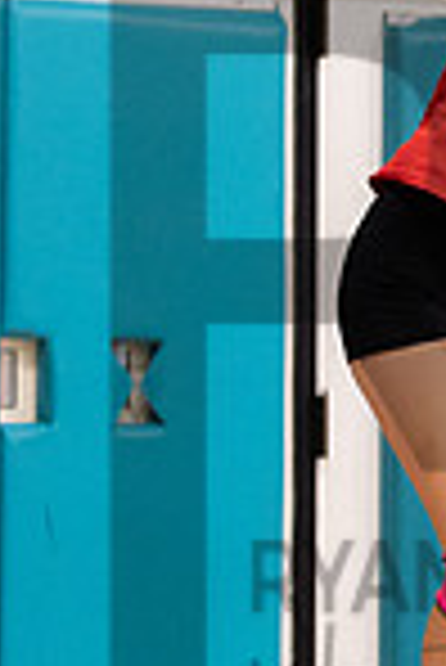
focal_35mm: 344
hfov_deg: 3.7
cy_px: 126
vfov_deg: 6.0
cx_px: 1897
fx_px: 6377
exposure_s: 1/1600
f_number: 1.2
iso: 1000
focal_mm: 50
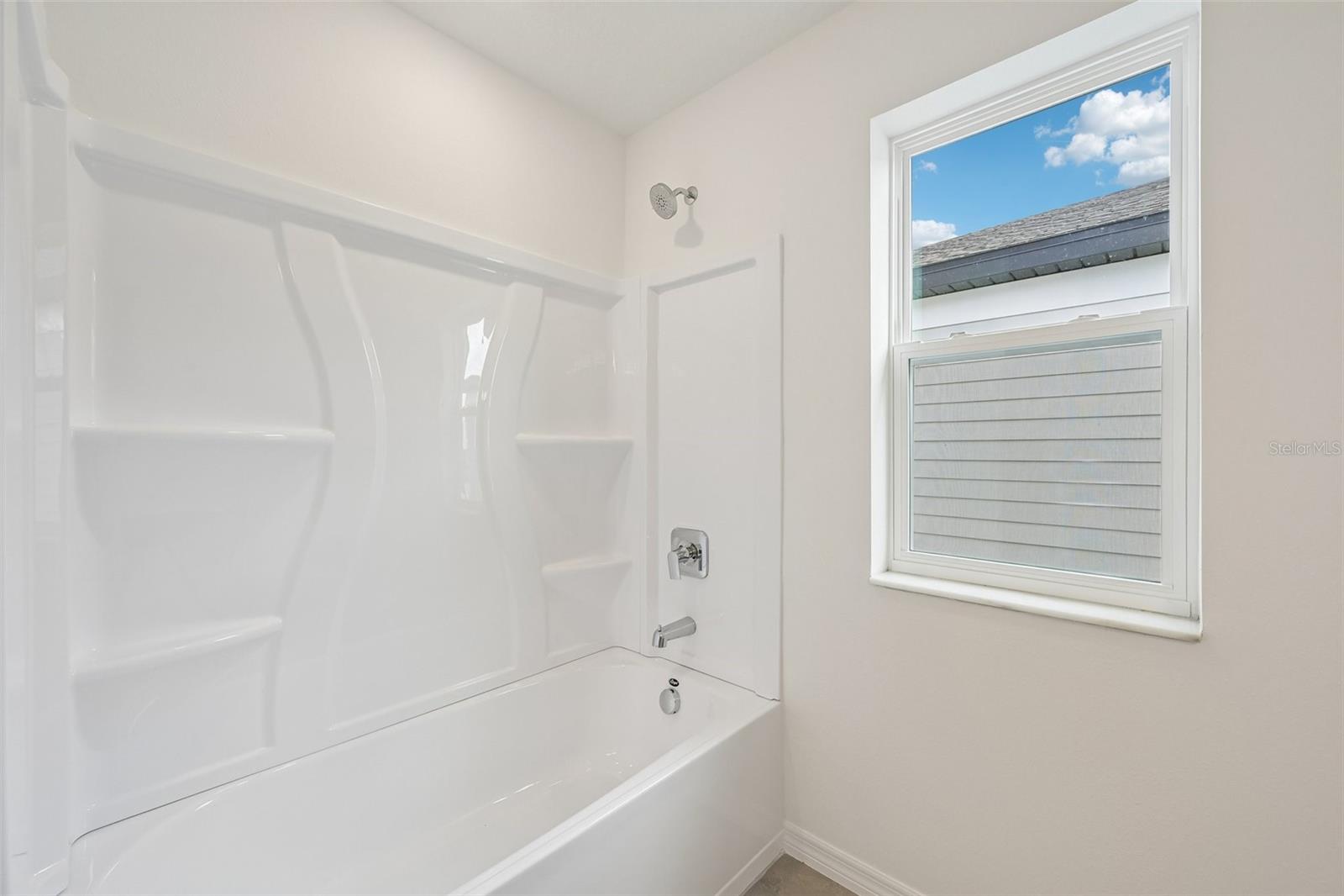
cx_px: 672
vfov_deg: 81.2
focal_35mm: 14
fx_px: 523
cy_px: 448
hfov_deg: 104.3
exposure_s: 1/200
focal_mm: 14
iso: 400
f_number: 8
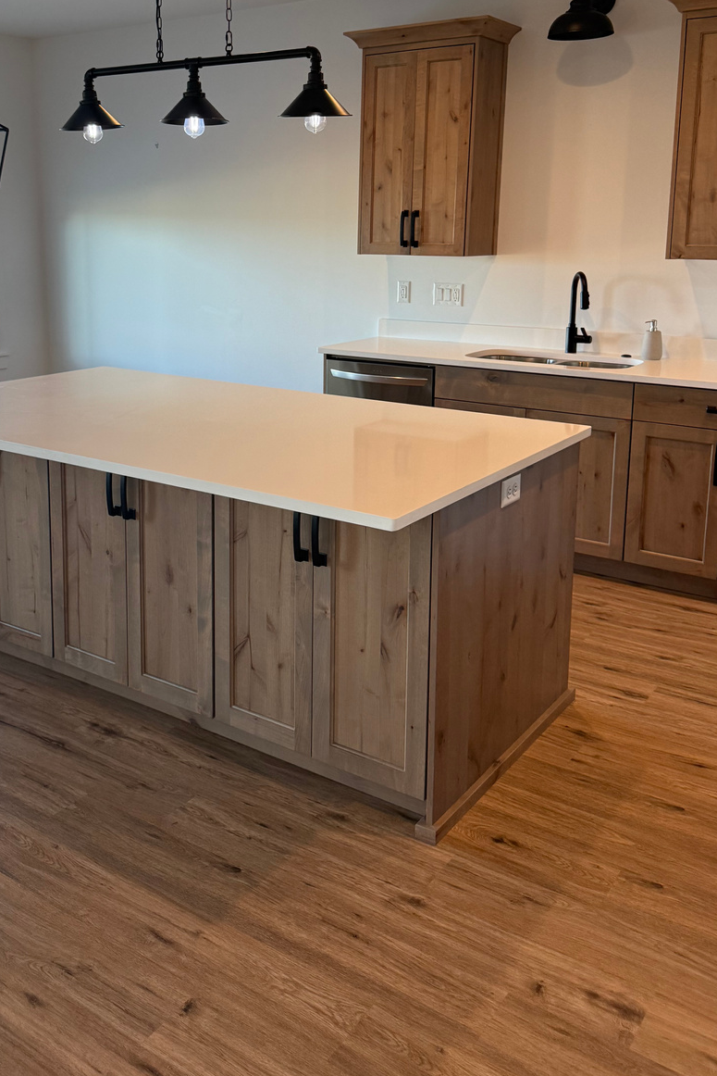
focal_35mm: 33
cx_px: 268
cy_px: 403
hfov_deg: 39.7
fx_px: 986
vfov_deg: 56.5
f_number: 1.78
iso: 200
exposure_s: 1/203
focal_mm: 6.76
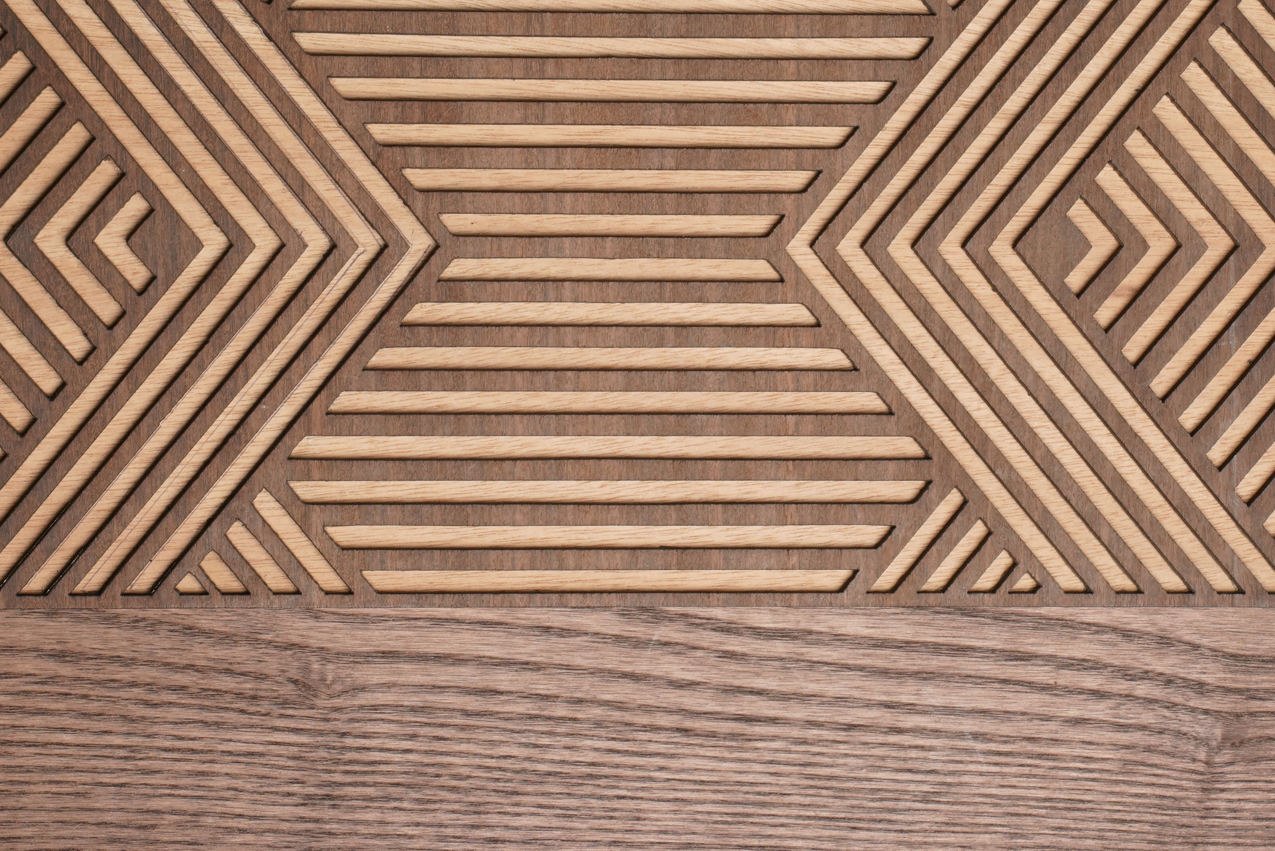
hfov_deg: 15.1
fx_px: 4818
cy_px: 247
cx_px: 602
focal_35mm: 136
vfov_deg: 10.1
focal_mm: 56
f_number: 14
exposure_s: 1/160
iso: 640
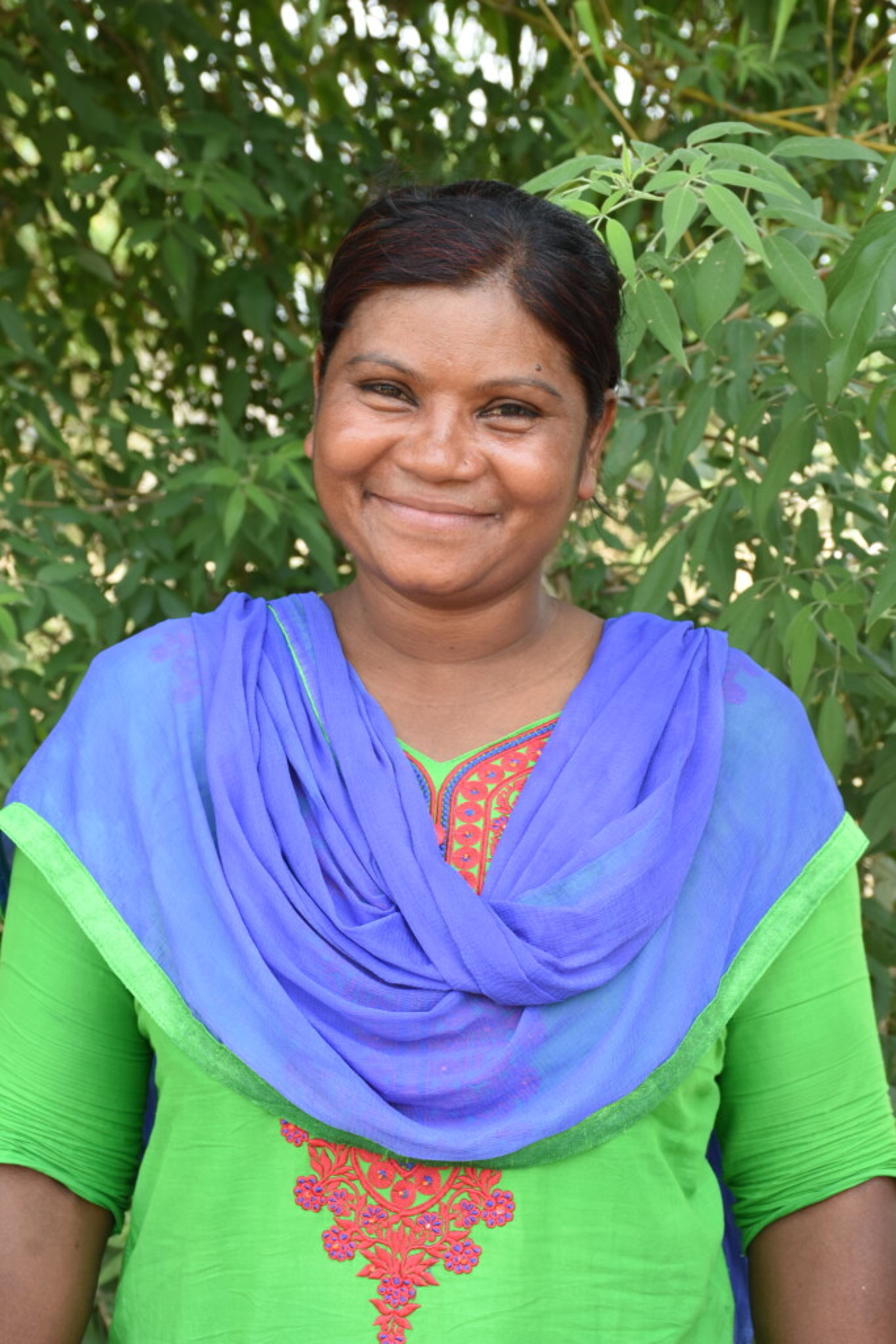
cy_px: 672
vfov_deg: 26.0
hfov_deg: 17.5
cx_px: 448
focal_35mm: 78
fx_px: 2911
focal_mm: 52
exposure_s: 1/125
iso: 400
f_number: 8
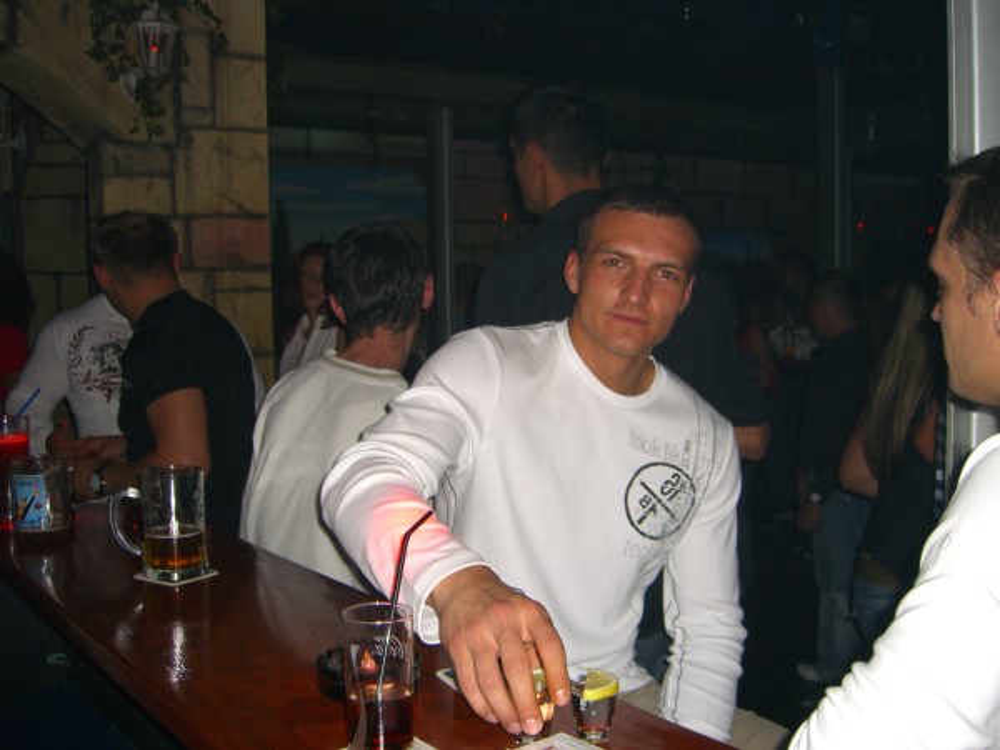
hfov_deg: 49.0
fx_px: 1098
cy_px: 375
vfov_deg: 37.7
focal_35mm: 38
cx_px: 500
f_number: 2.8
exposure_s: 1/60
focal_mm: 7.9
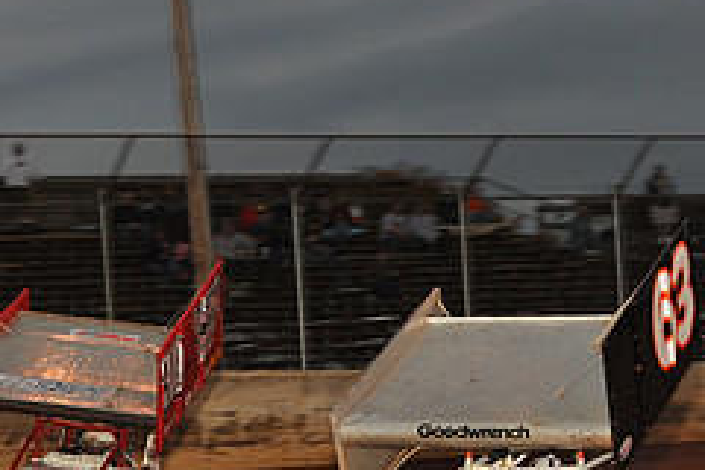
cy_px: 455
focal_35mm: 145
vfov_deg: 9.4
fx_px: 2839
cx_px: 194
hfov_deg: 14.1
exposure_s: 1/320
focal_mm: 60
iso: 800
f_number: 7.1
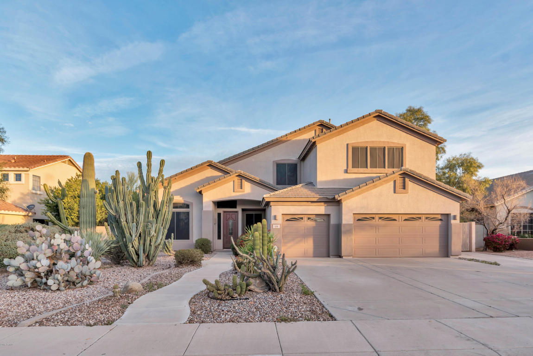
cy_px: 178
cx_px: 266
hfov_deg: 90.0
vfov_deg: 67.4
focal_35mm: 18
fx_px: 267
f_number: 5.6
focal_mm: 18
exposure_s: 1/125
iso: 200
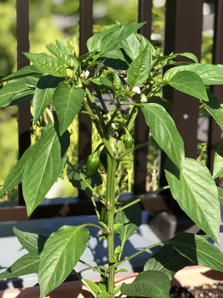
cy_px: 149
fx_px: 490
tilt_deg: -11.0
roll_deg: -1.3
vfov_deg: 33.8
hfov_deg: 25.7
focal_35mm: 57
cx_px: 112
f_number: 2.8
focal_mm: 6.6
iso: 20
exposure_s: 1/232
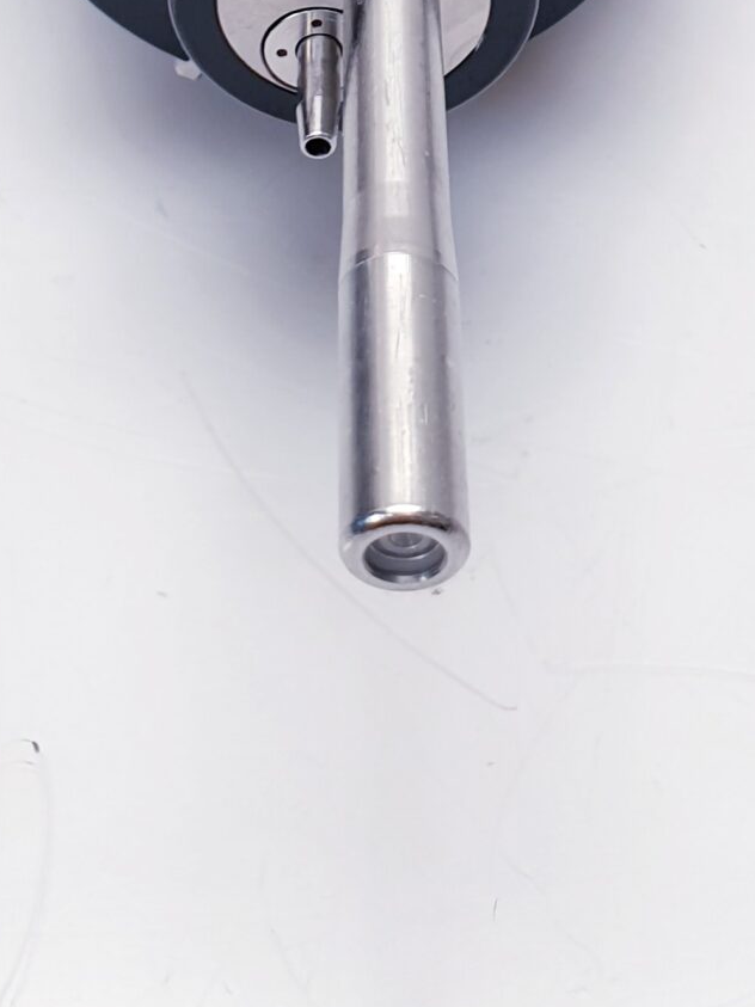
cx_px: 364
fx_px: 2298
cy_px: -339
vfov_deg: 22.0
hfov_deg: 18.7
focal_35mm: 79
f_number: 2.4
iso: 64
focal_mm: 4.3
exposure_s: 1/50
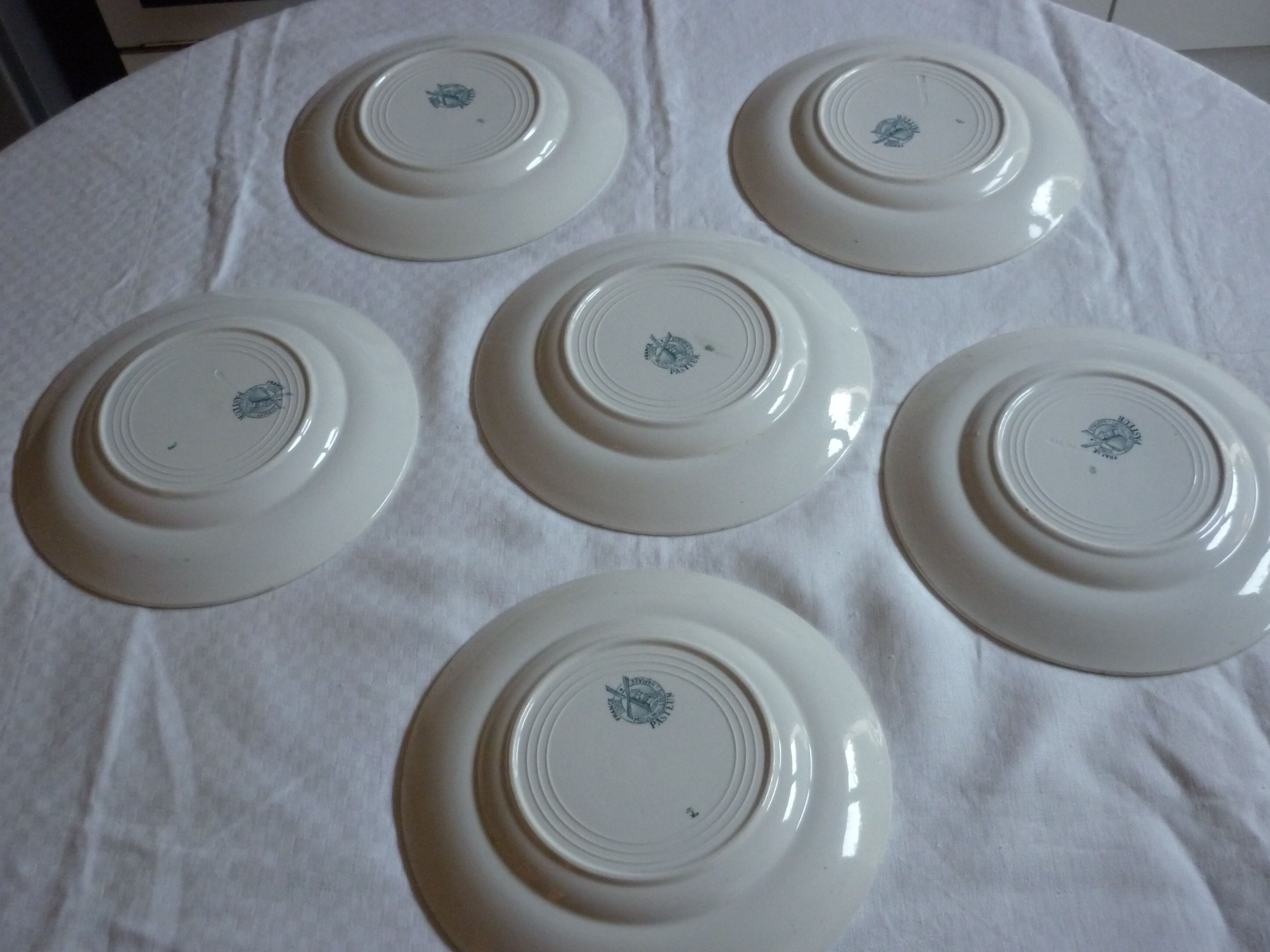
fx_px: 1284
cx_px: 658
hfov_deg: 52.6
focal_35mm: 35
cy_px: 497
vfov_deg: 40.7
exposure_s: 1/30
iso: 320
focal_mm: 5.5
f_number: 2.8
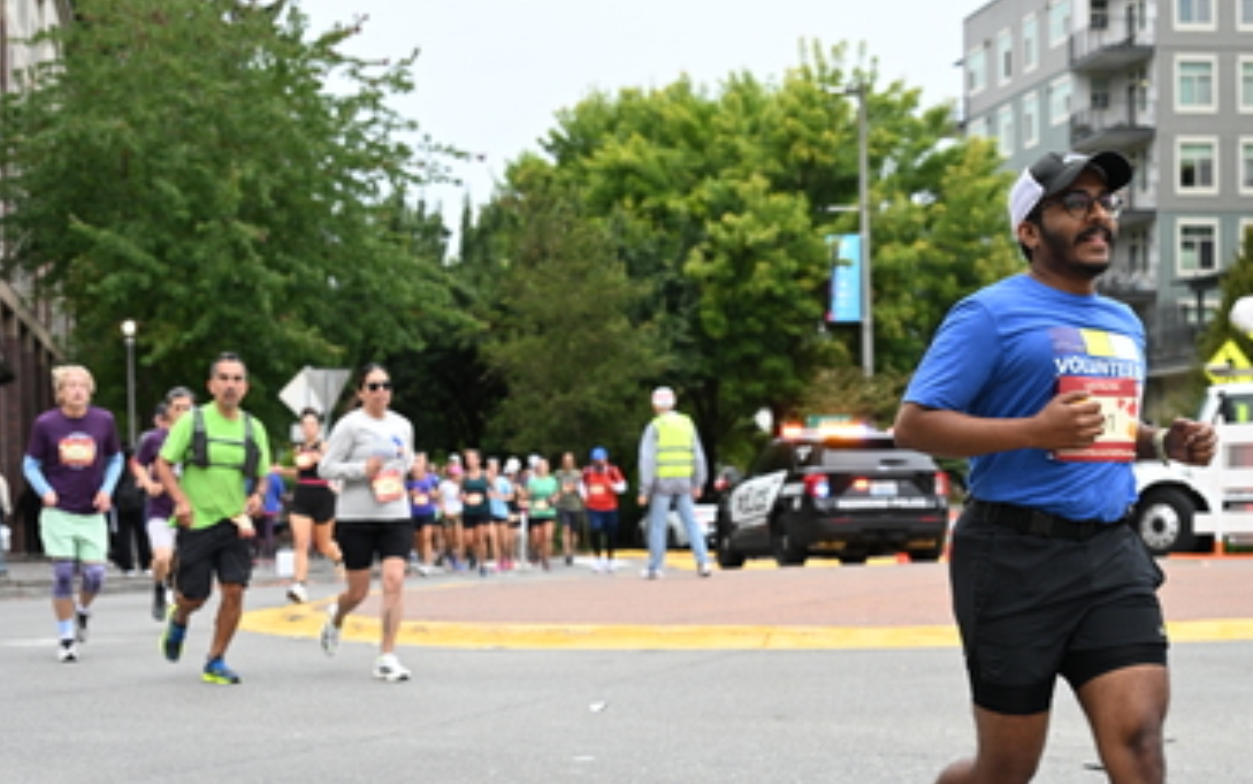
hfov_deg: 29.0
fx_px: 2425
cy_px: 539
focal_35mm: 71
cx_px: 623
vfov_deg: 18.3
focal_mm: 46
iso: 1600
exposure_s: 1/800
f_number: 4
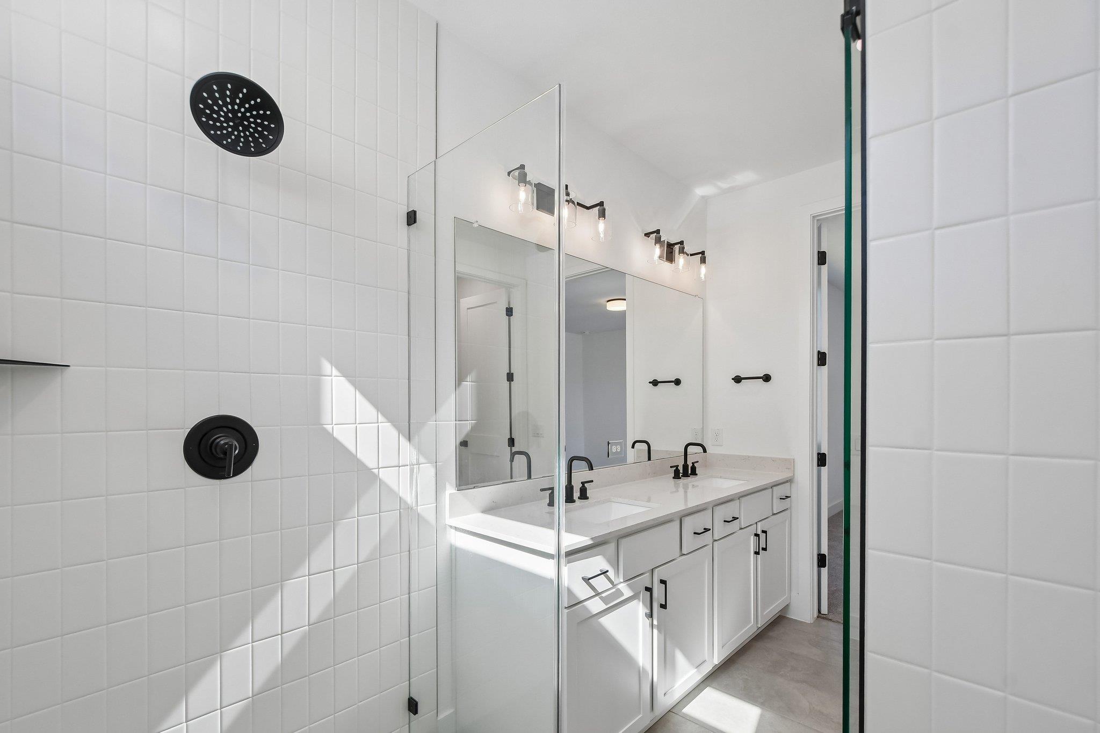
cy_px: 366
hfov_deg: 100.4
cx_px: 550
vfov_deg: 77.3
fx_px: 458
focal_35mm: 15
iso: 400
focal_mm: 10
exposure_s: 1/250
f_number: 8
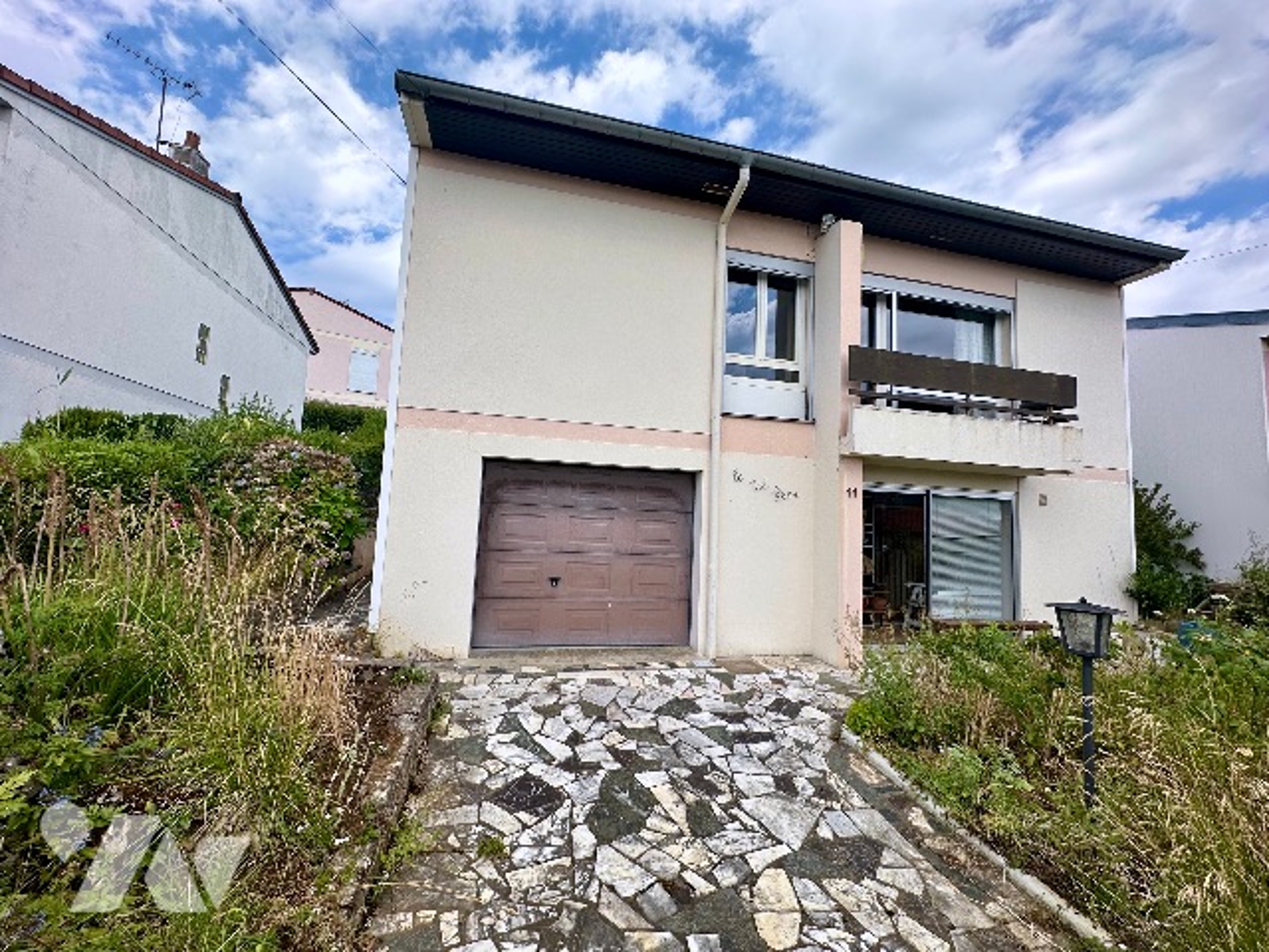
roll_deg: -2.4
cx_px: 634
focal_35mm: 14
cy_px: 476
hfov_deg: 102.1
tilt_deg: +5.3
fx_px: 513
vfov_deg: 85.7
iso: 50
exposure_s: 1/1770
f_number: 2.2
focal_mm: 2.22
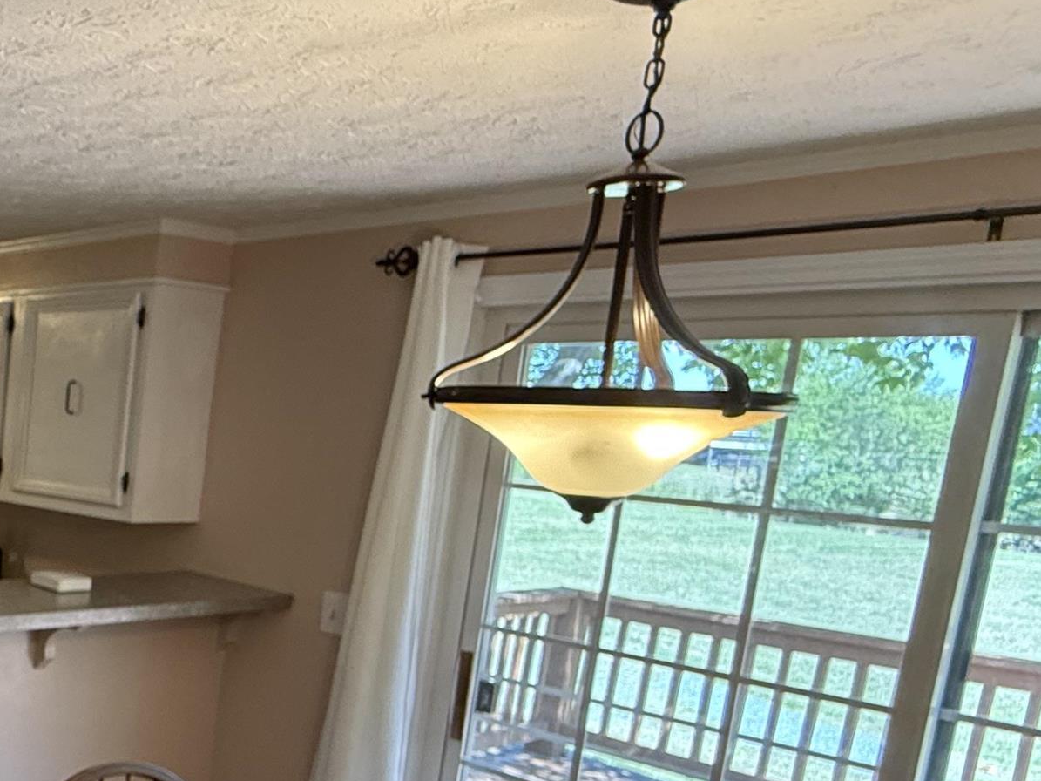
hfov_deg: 37.0
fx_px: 1083
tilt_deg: -8.4
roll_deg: -3.5
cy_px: 548
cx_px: -251
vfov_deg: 39.0
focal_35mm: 36
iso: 250
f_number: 2.2
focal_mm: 2.22
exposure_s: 1/120
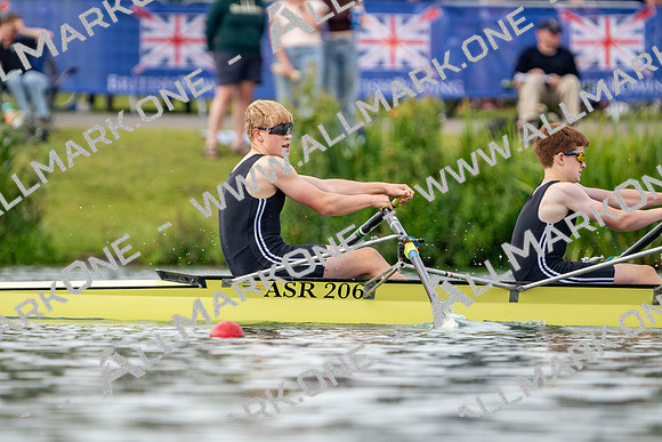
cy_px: 221
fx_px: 15413
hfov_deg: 2.5
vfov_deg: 1.6
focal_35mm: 838
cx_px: 331
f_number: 6.3
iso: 640
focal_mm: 559
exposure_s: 1/1600
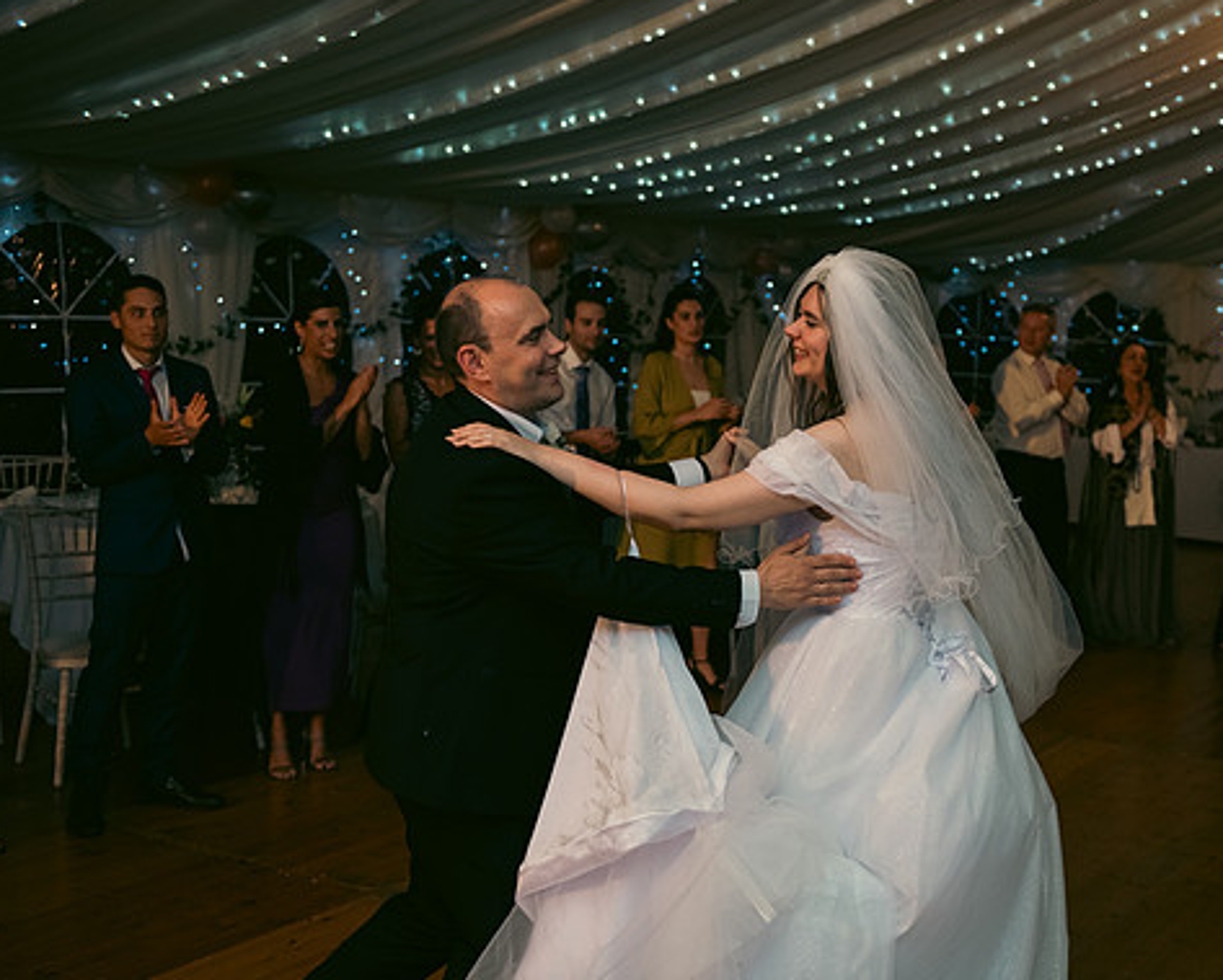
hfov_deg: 40.1
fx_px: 1666
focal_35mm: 46
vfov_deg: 32.8
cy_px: 487
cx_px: 737
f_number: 3.5
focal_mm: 40
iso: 800
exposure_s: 1/160
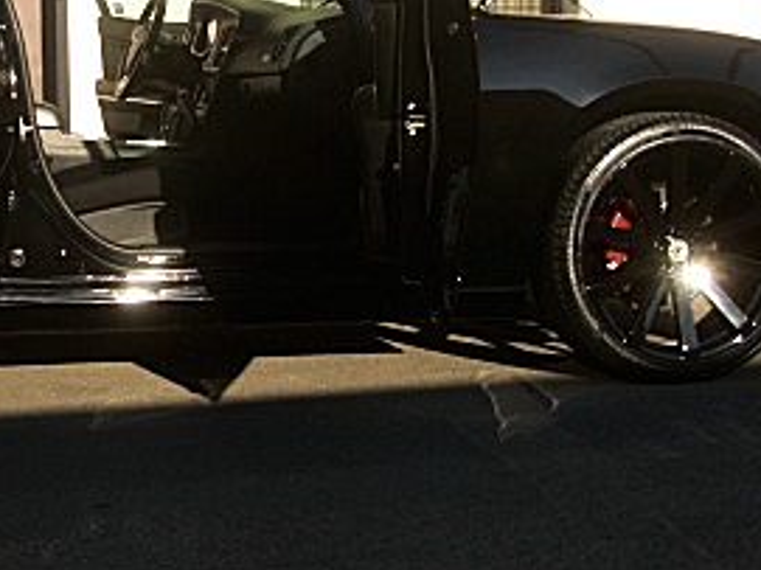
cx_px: 20
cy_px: 177
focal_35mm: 85
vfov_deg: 17.3
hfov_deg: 22.3
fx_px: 1868
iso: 50
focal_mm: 6.3
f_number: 2.8
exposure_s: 1/500
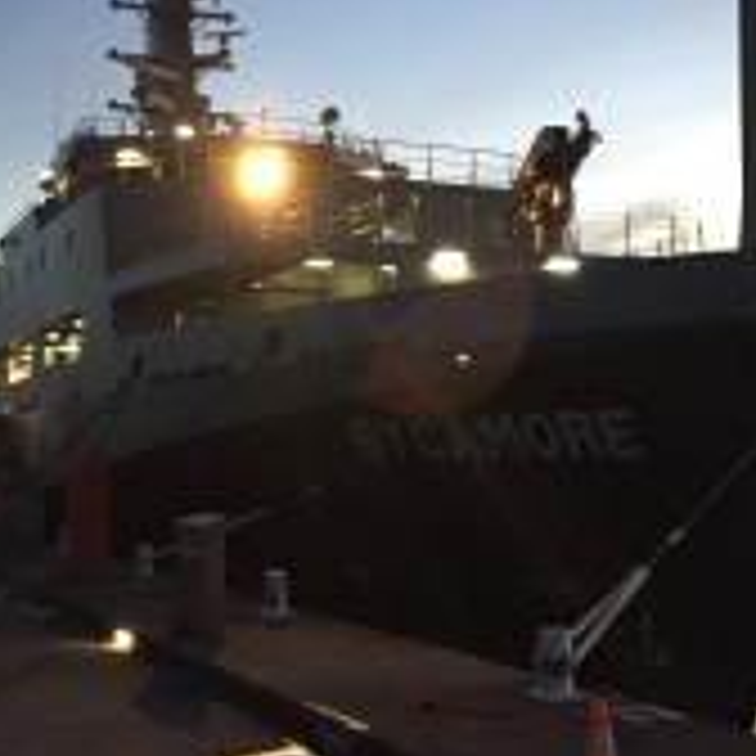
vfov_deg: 28.1
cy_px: 306
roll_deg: -0.3
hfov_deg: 28.2
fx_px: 1507
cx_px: 360
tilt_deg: +8.2
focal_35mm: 61
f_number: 2.2
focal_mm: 4.15
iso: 250
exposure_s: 1/25
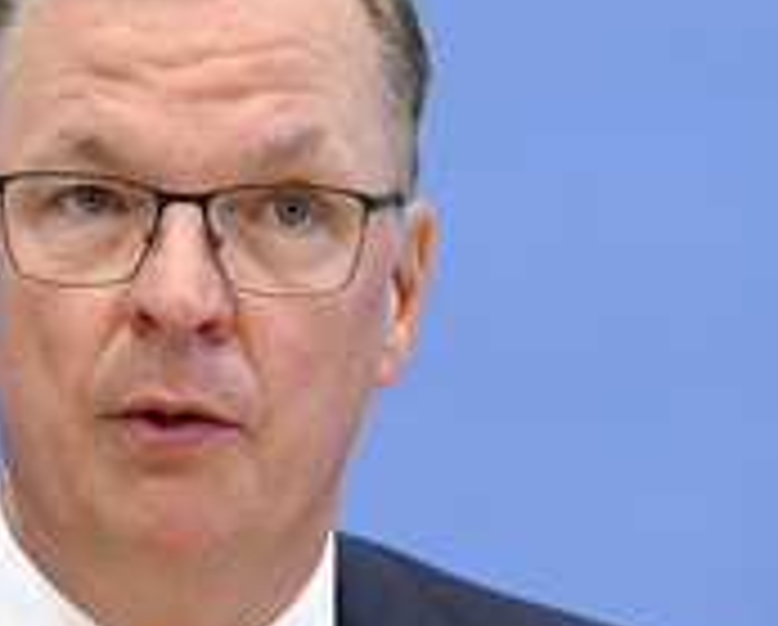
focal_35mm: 244
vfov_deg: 6.4
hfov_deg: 7.9
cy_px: 486
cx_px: 173
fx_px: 5628
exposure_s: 1/640
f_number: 5
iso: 4000
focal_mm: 100
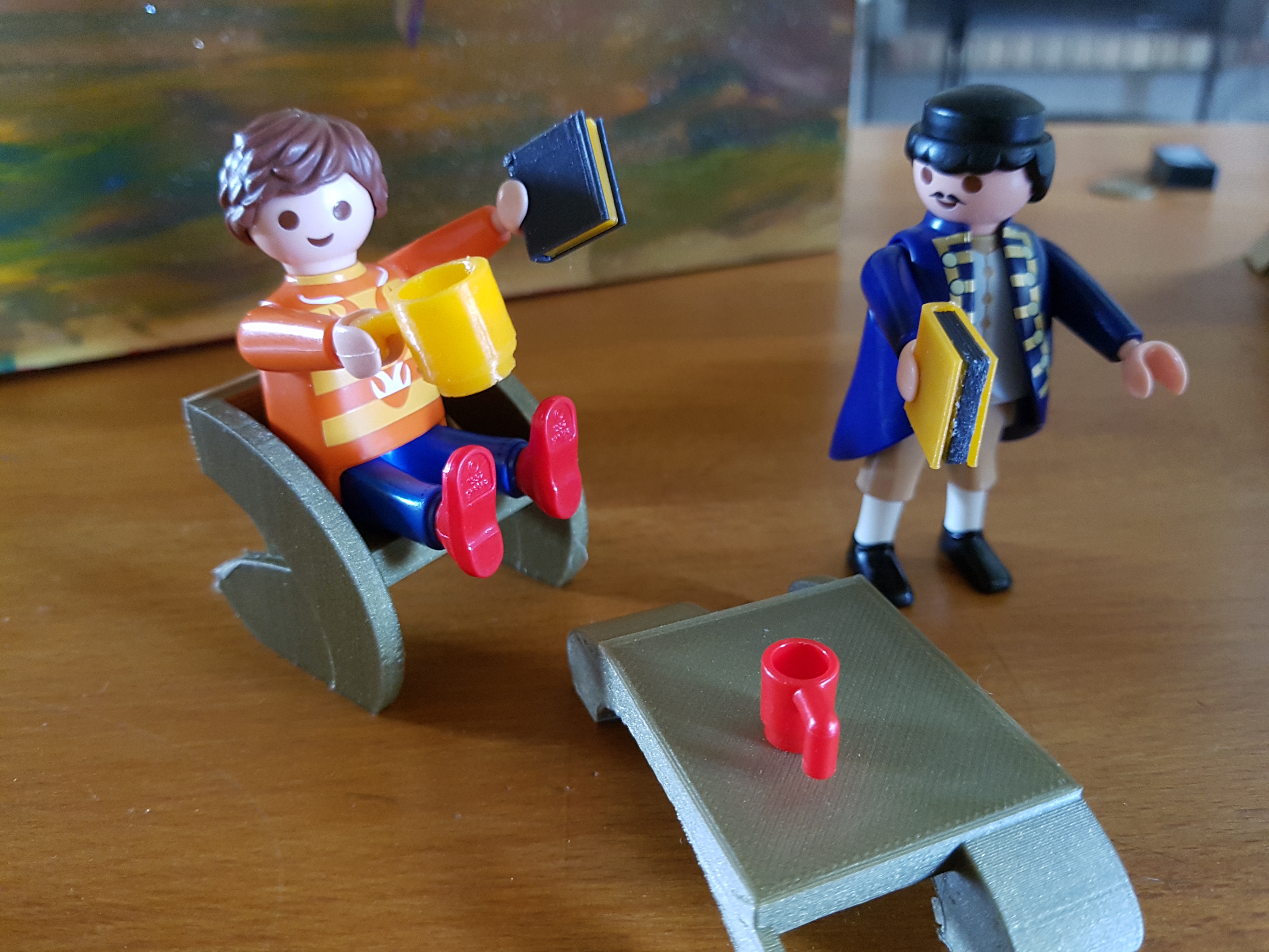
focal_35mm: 26
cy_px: 476
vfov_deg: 53.1
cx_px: 634
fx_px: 953
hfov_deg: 67.3
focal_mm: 4.2
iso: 250
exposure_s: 1/10
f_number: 1.7
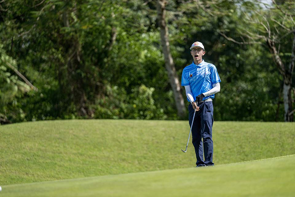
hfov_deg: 10.3
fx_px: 1639
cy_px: 98
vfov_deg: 6.9
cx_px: 148
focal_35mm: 200
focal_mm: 200
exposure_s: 1/6400
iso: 500
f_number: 2.8
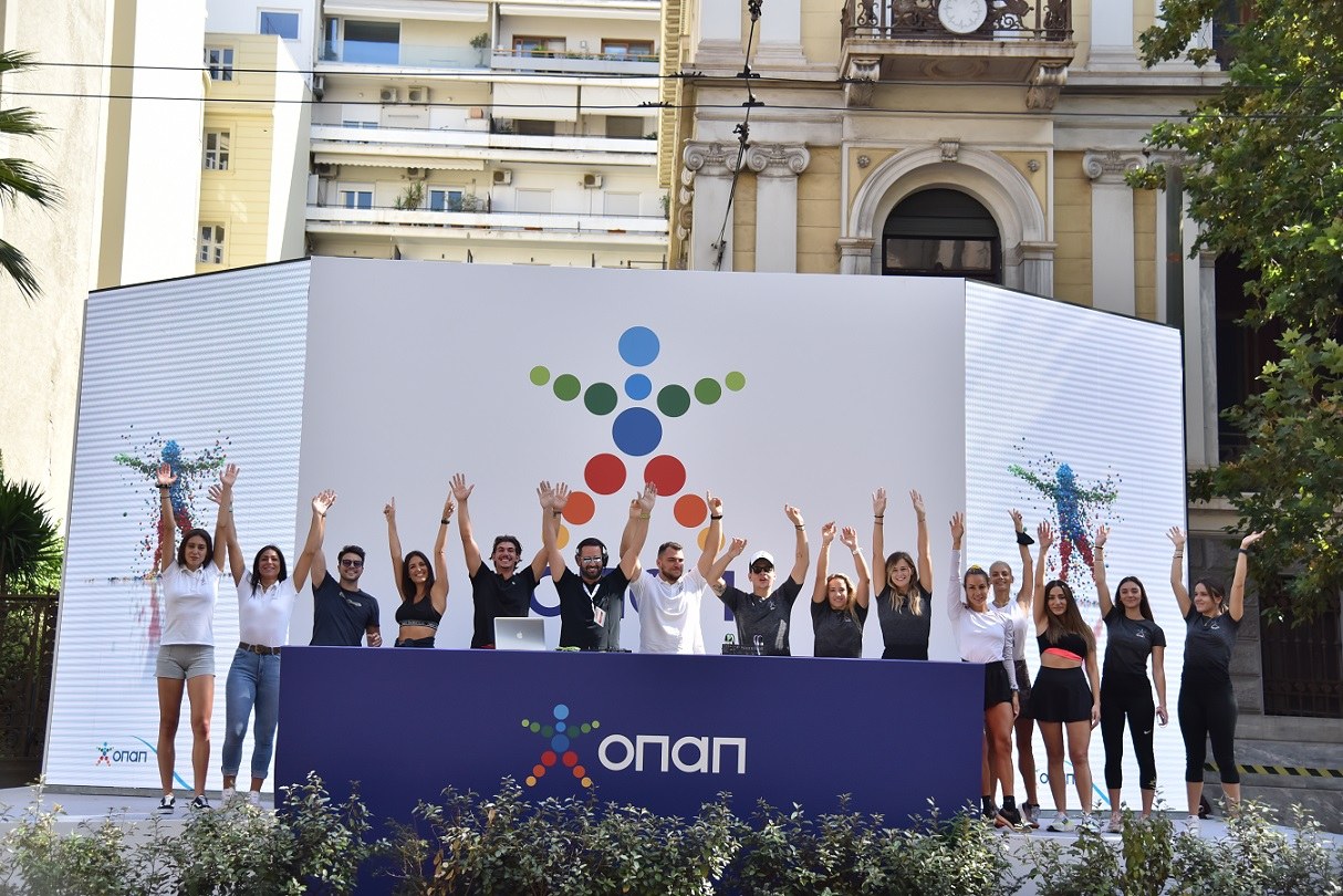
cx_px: 672
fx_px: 1716
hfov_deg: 42.7
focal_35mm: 46
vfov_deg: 29.3
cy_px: 448
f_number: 4
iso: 500
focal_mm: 46
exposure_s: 1/2500
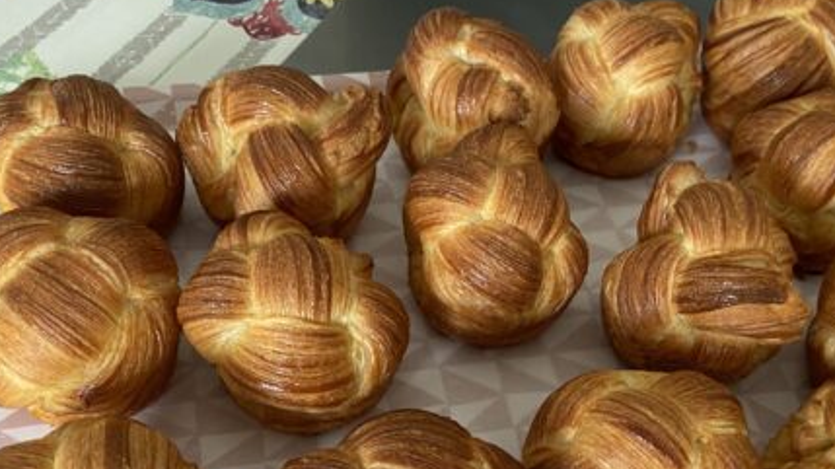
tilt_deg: -52.9
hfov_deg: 46.4
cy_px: 364
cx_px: 453
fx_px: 974
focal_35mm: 44
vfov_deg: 26.7
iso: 125
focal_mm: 4.25
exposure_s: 1/69
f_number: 1.8
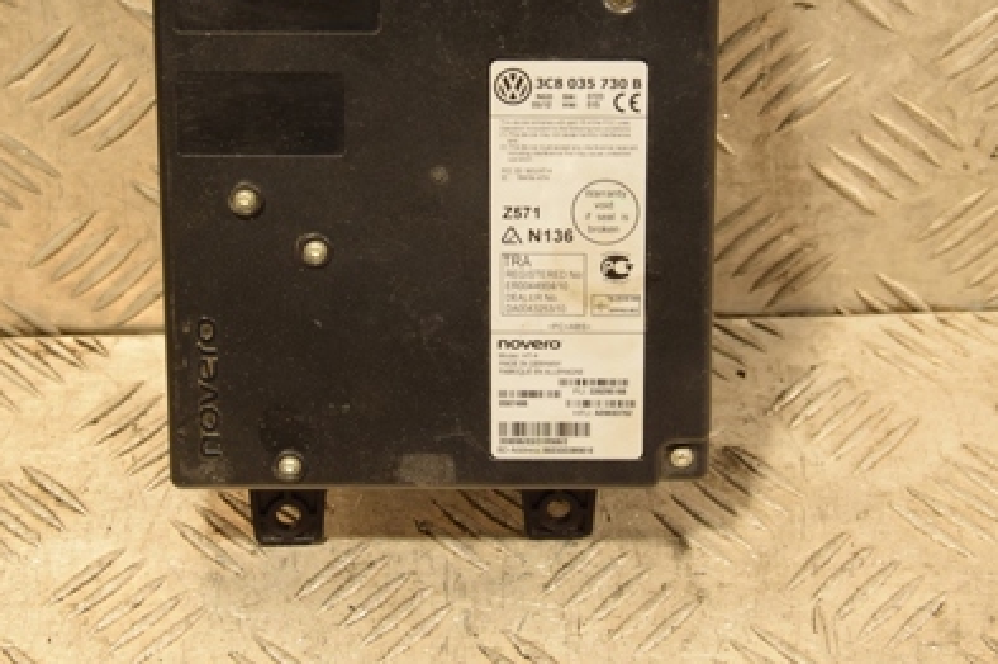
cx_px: 522
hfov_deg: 17.5
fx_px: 3241
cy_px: 144
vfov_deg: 11.7
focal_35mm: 117
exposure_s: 1/160
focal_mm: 48
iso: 800
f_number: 6.3
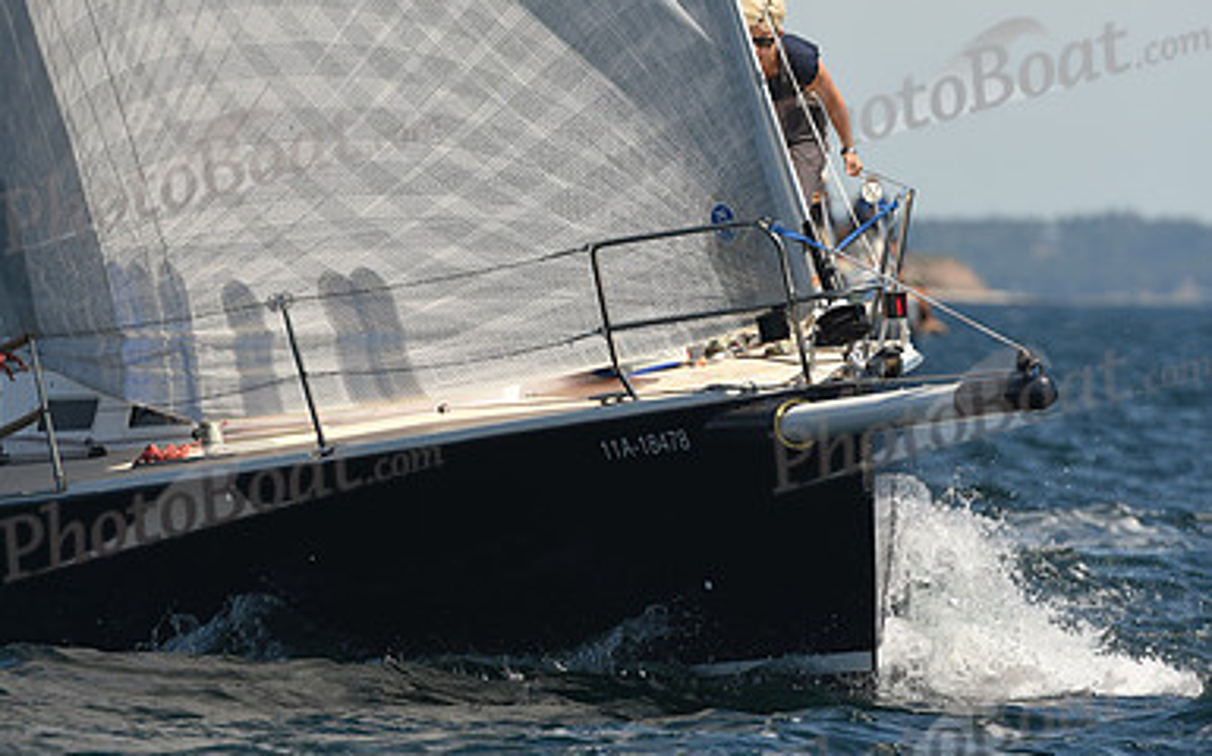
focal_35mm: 615
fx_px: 20299
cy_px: 293
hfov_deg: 3.4
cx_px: 606
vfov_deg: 2.1
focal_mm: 400
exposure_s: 1/1000
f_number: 5.6
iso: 250
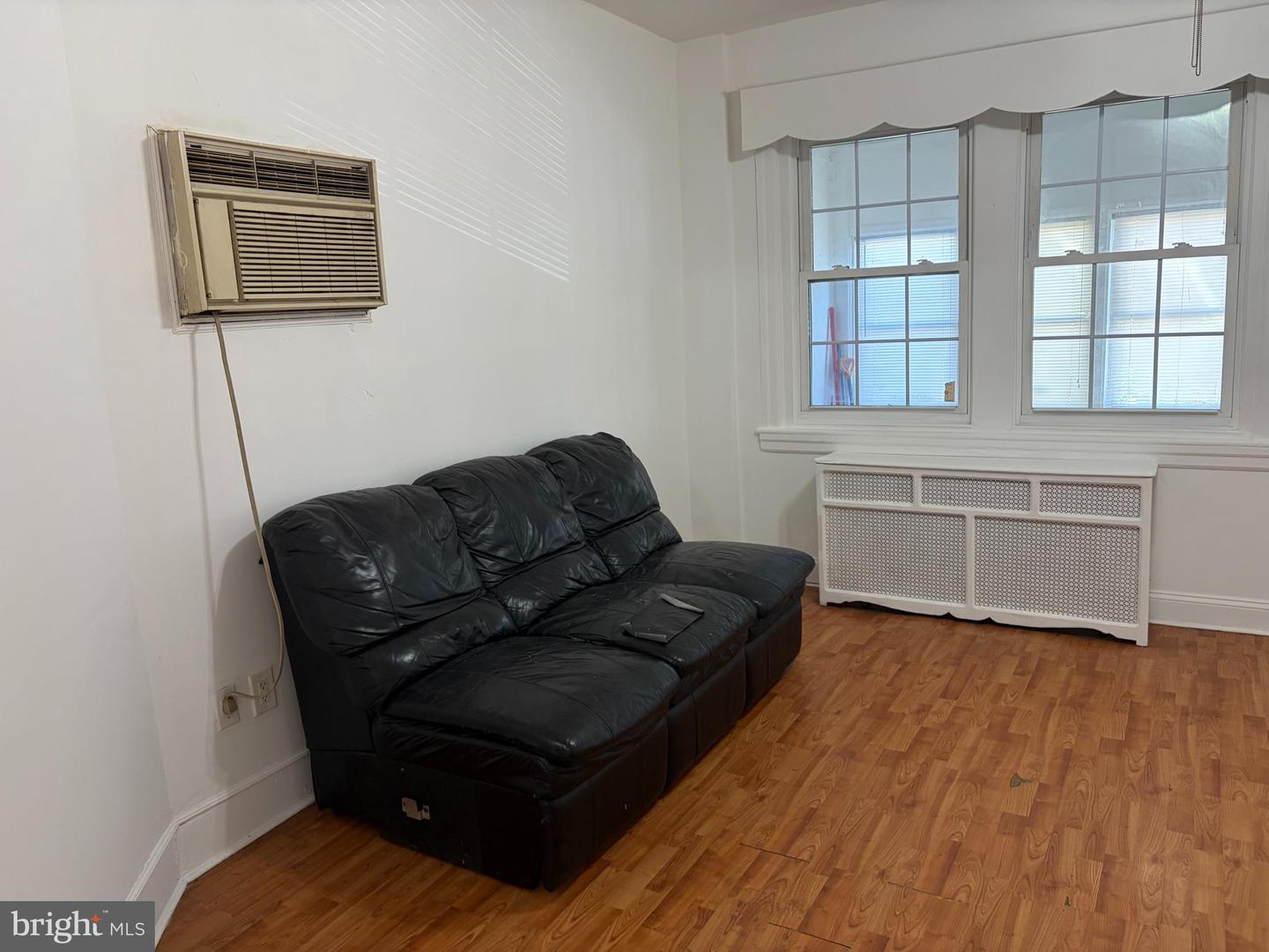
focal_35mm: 26
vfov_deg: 53.1
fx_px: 953
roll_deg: +3.3
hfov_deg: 67.3
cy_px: 476
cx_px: 634
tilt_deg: -9.5
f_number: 1.6
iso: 160
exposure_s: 1/60
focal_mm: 5.96
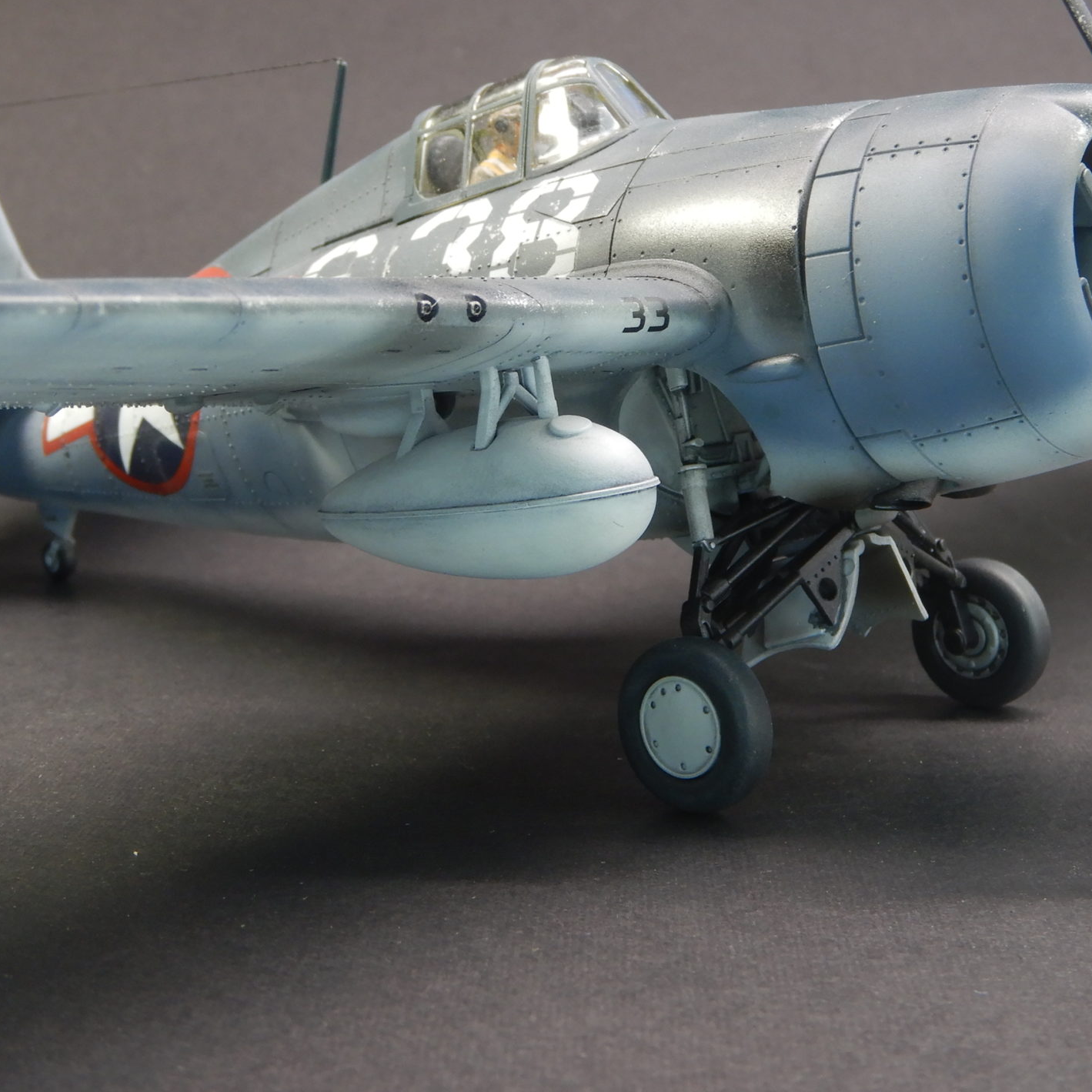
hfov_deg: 29.1
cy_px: 366
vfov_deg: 28.9
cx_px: 561
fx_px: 2106
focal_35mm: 59
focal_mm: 6.6
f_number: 4.2
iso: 140
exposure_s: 1/30
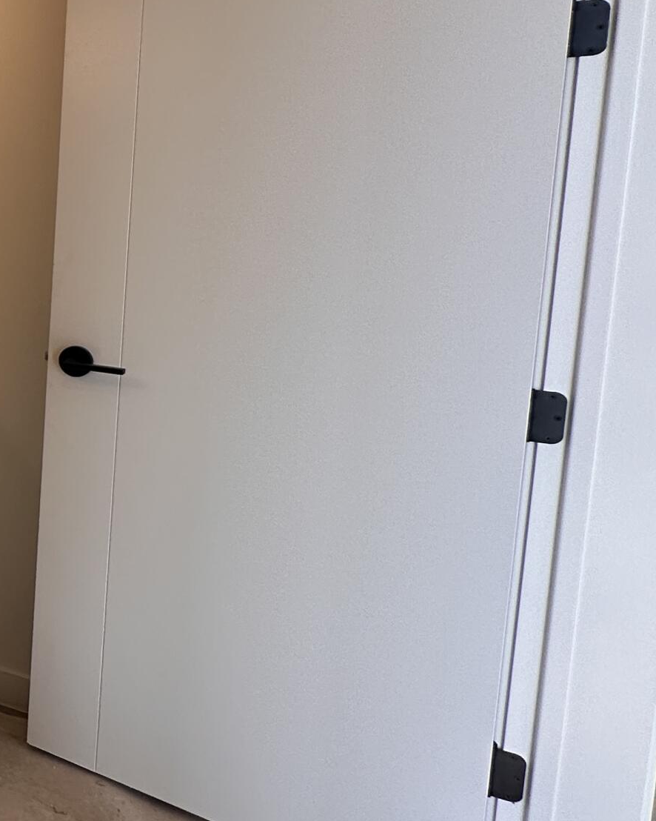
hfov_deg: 26.2
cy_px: 269
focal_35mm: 37
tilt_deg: -4.7
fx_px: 898
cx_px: -378
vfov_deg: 48.2
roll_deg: -0.4
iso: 40
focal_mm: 2.22
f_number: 2.2
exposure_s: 1/163
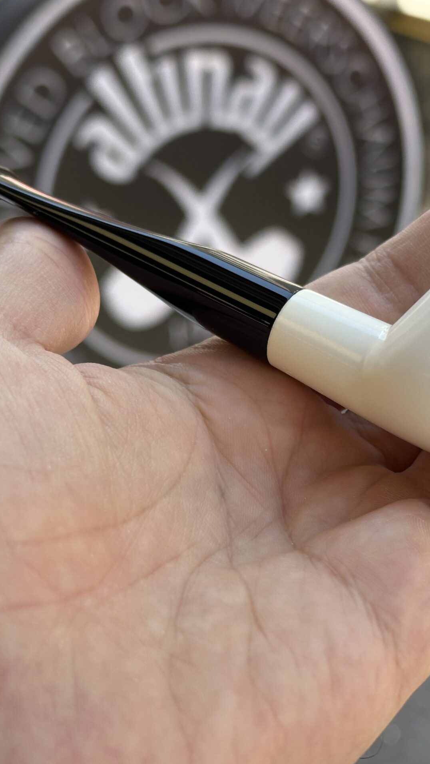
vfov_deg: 30.1
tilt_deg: -23.7
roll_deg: +1.0
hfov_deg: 17.1
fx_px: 1418
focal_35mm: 70
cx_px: 342
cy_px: 382
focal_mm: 6.86
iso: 64
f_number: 1.78
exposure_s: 1/623
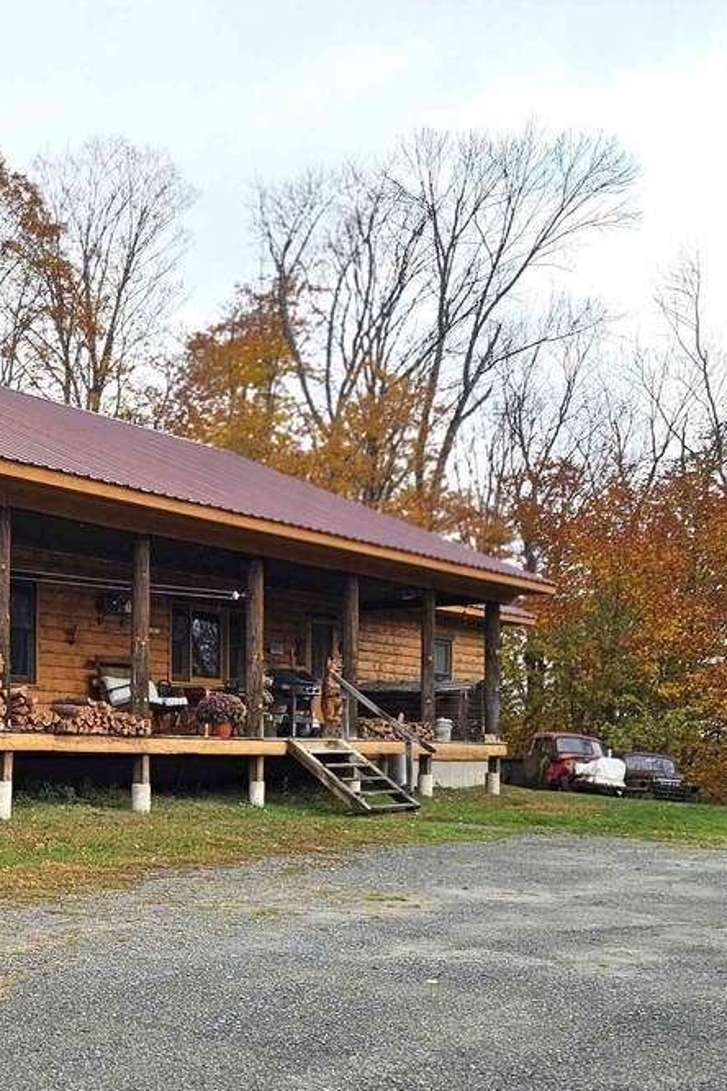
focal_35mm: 46
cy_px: 744
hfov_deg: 26.7
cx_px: -90
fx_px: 1393
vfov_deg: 42.1
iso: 10
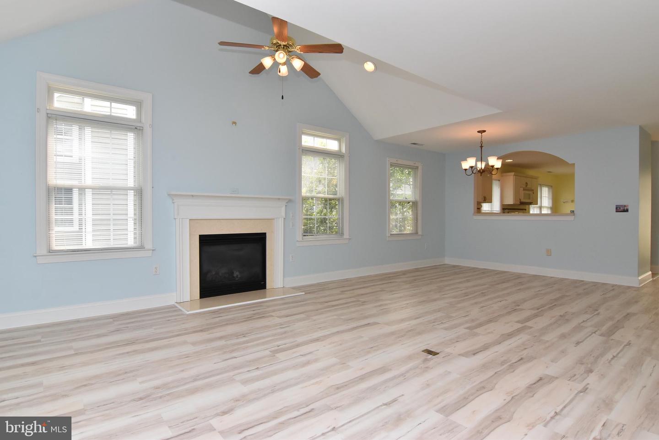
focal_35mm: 18
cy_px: 220
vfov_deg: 67.5
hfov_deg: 90.0
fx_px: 330
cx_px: 330
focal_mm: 12
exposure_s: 1/200
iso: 800
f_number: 9
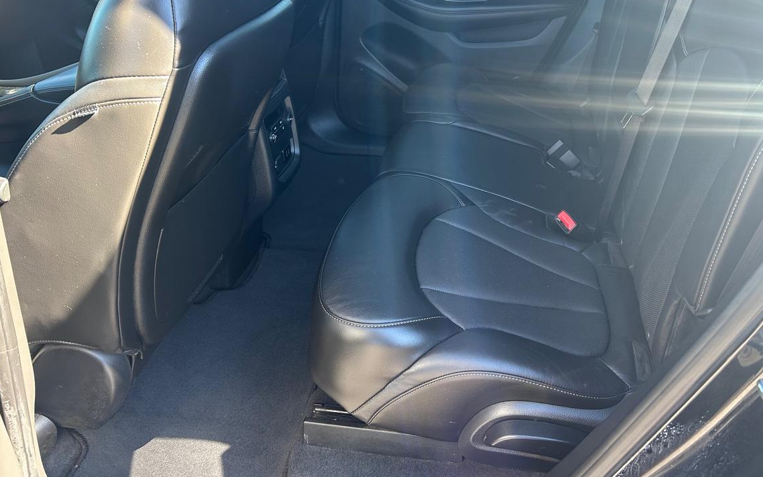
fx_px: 645
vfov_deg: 40.3
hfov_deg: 61.1
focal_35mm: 31
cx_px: 423
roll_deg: -2.9
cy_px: 175
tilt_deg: -27.6
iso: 100
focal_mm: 5.7
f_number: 1.5
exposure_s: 1/121
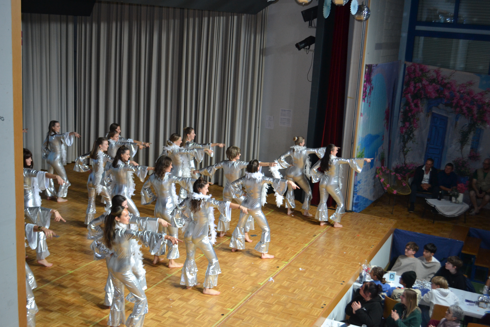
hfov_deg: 45.0
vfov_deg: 30.8
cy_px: 164
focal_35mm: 44
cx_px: 245
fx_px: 592
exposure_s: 1/60
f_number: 4.5
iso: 900
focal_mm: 29
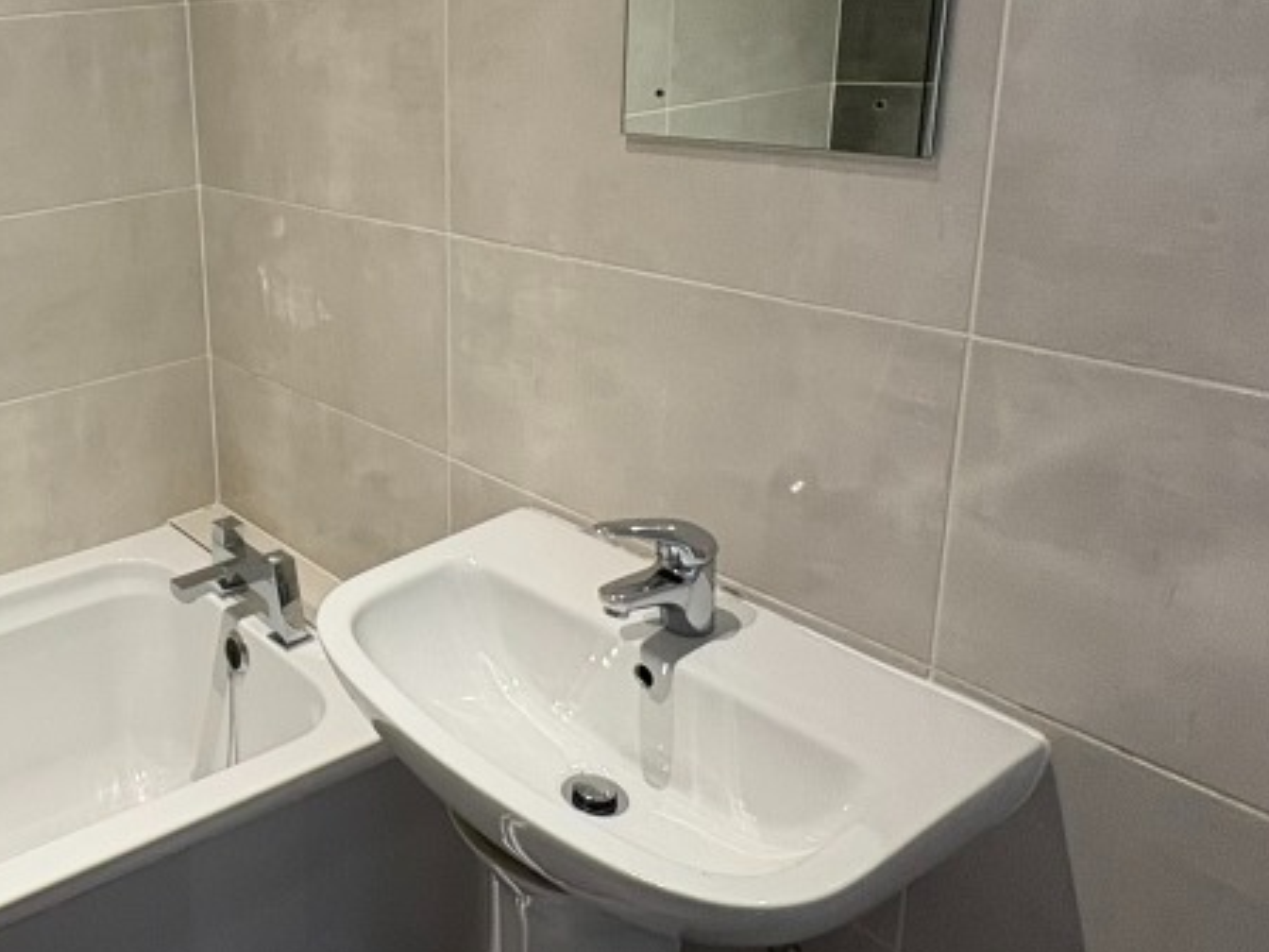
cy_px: 312
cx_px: 144
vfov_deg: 43.5
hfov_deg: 50.8
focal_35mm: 32
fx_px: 1173
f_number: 2.2
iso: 250
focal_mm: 2.22
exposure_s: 1/60
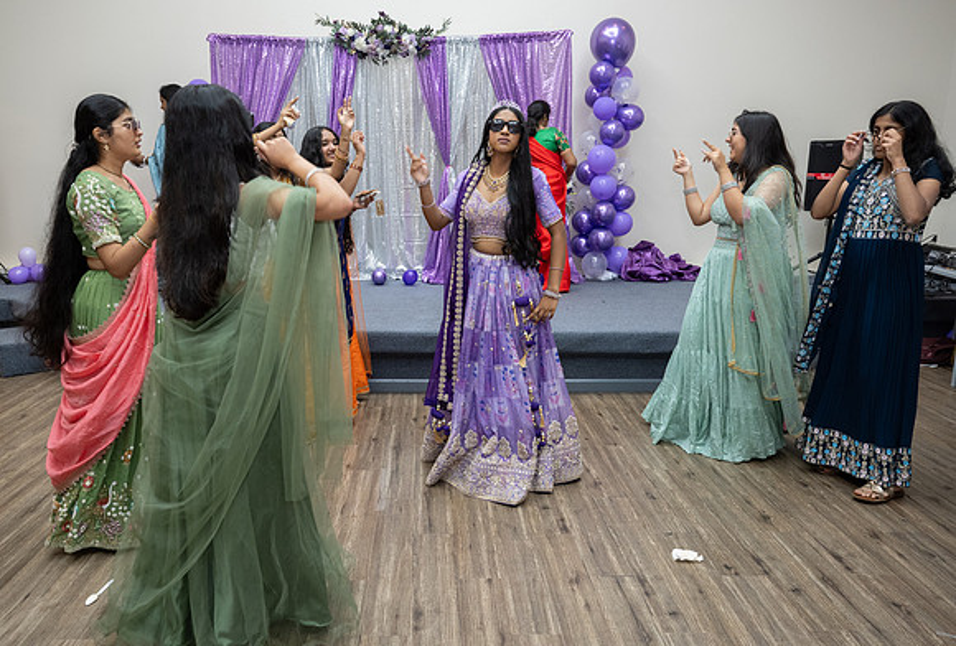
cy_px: 312
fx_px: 713
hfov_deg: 67.6
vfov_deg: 48.7
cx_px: 441
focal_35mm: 27
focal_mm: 24
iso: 1000
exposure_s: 1/160
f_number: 4.5
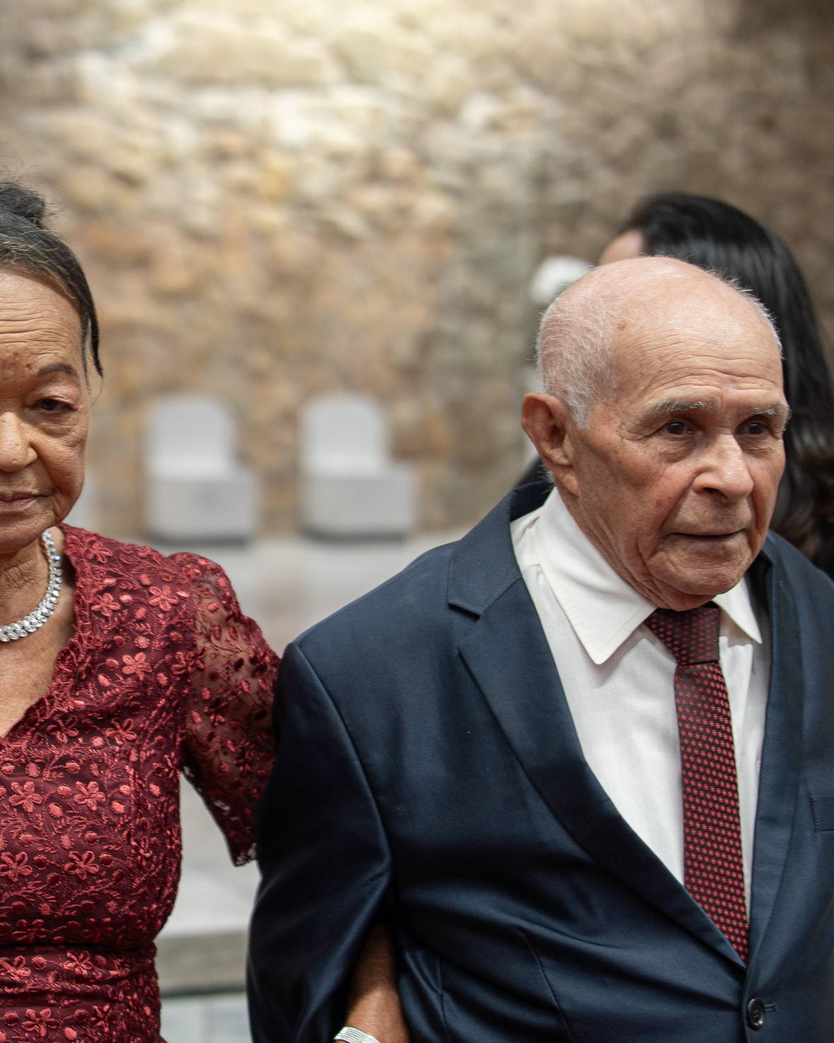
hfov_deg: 22.6
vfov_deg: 28.7
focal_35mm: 66
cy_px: 555
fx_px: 2037
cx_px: 79
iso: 160
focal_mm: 27
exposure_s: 1/160
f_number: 1.2
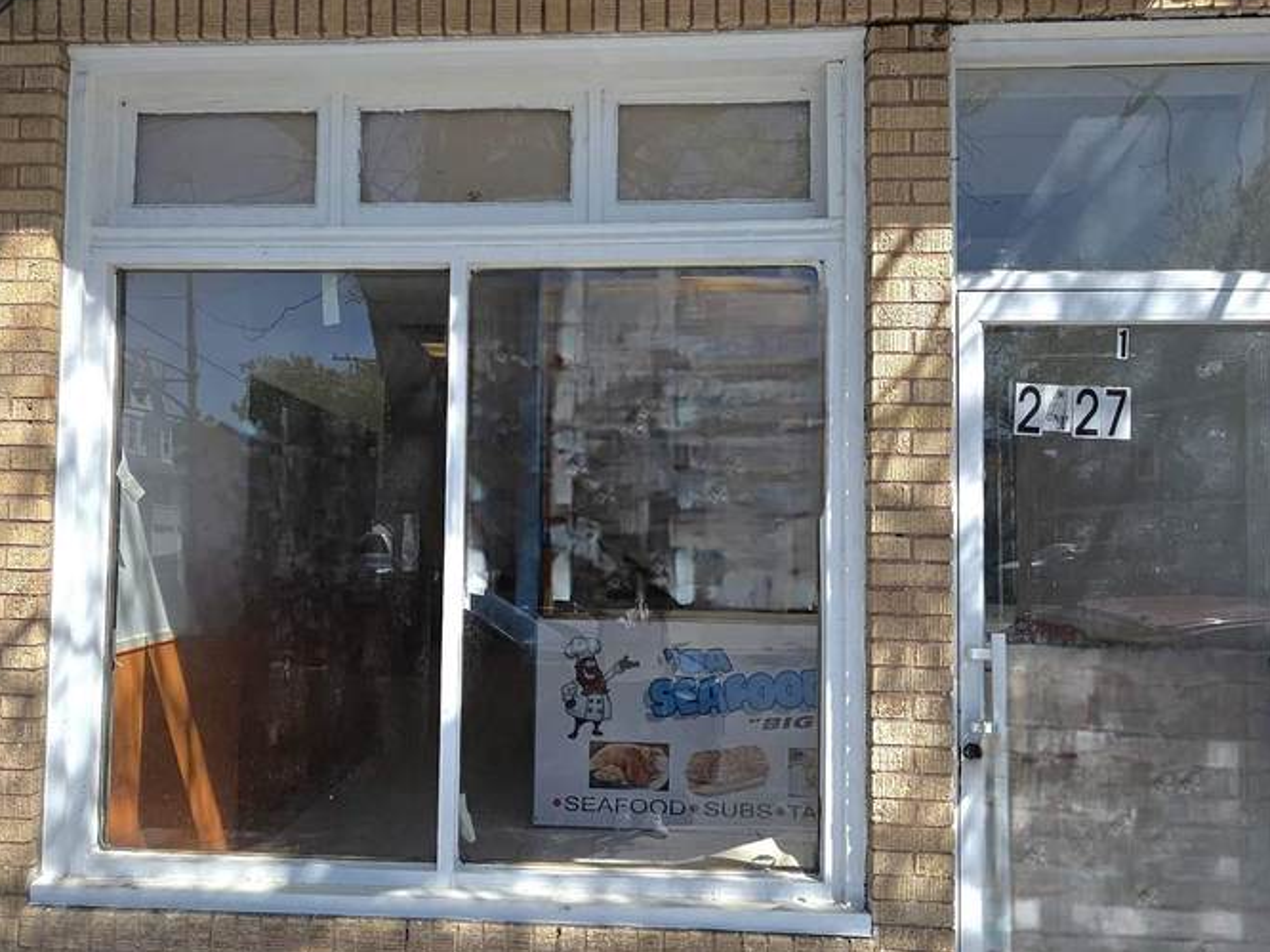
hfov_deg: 69.1
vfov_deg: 54.8
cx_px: 543
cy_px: 488
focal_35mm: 25
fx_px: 917
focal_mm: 2.2
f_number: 1.9
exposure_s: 1/2000
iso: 40
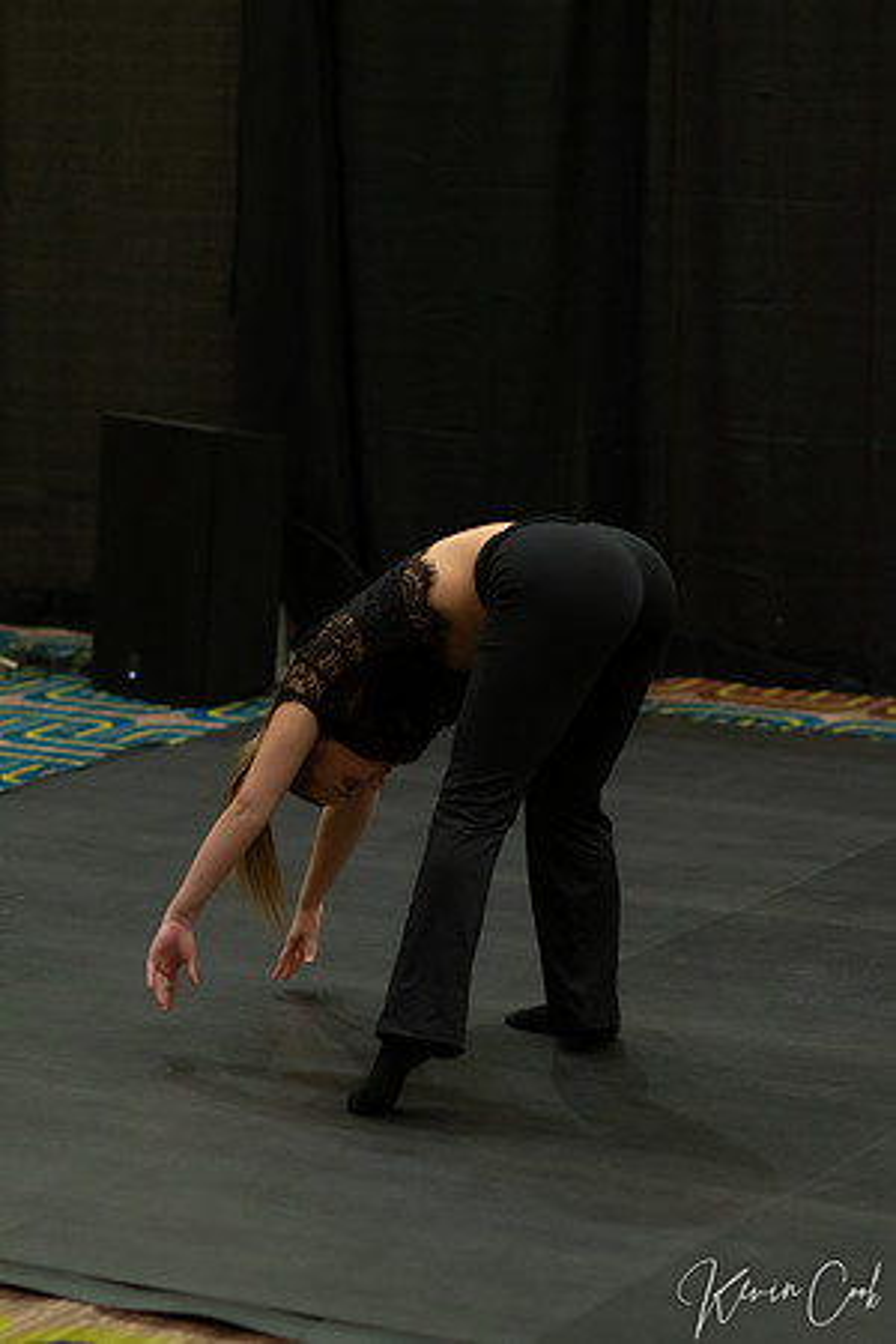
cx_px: 448
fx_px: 4741
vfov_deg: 16.1
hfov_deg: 10.8
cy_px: 672
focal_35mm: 127
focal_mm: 85
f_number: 2
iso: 1250
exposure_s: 1/640
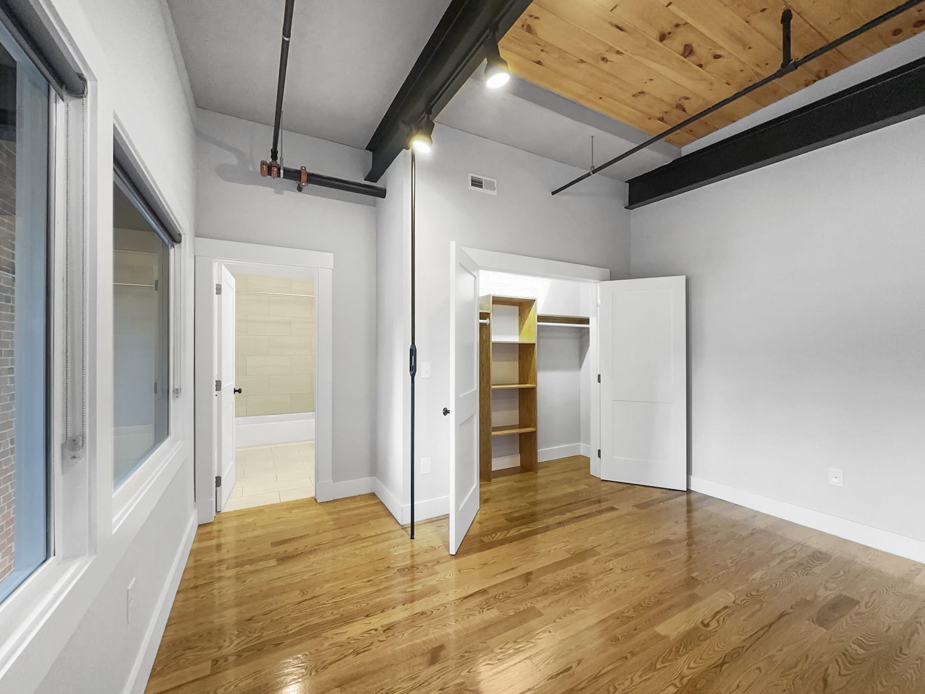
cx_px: 462
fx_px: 374
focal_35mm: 14
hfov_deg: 102.1
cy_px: 347
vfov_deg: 85.7
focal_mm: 2.22
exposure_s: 1/60
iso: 200
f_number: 2.2
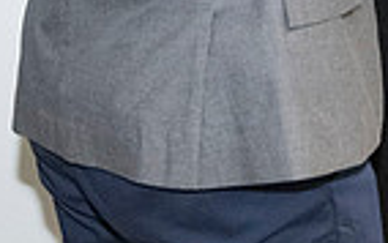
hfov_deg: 14.4
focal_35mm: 145
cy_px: -309
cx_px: 284
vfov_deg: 8.4
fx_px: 1534
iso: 6400
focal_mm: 30
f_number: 8
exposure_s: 1/200
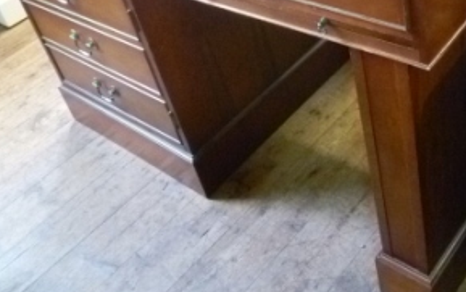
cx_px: 295
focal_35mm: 46
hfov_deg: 43.1
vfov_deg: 27.3
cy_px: 42
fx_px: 585
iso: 800
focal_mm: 5
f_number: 2.8
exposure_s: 1/13
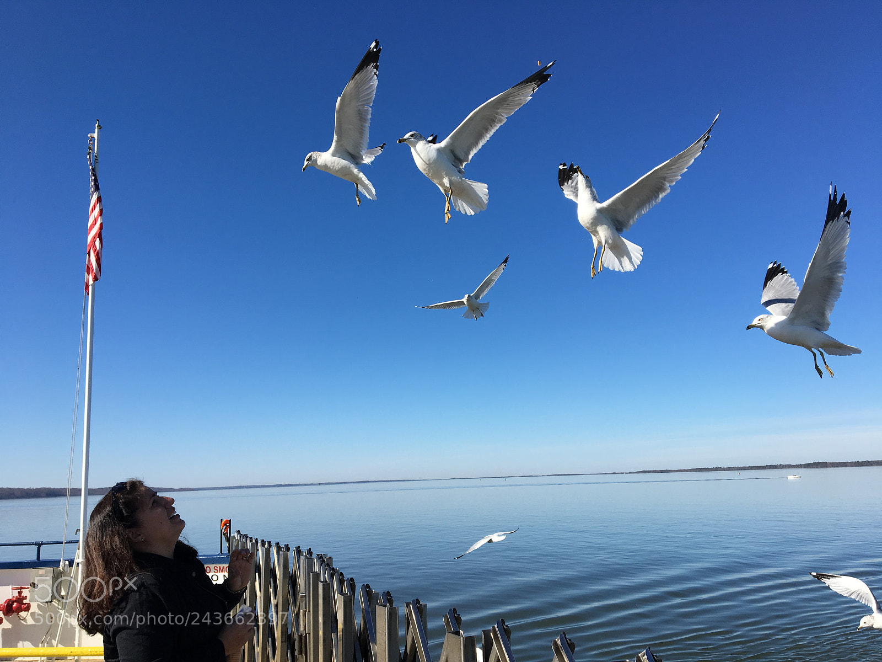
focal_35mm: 29
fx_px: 739
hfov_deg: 61.7
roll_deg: +2.2
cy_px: 331
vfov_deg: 48.2
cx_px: 441
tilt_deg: +10.4
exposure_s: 1/1923
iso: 25
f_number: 2.2
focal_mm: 4.15
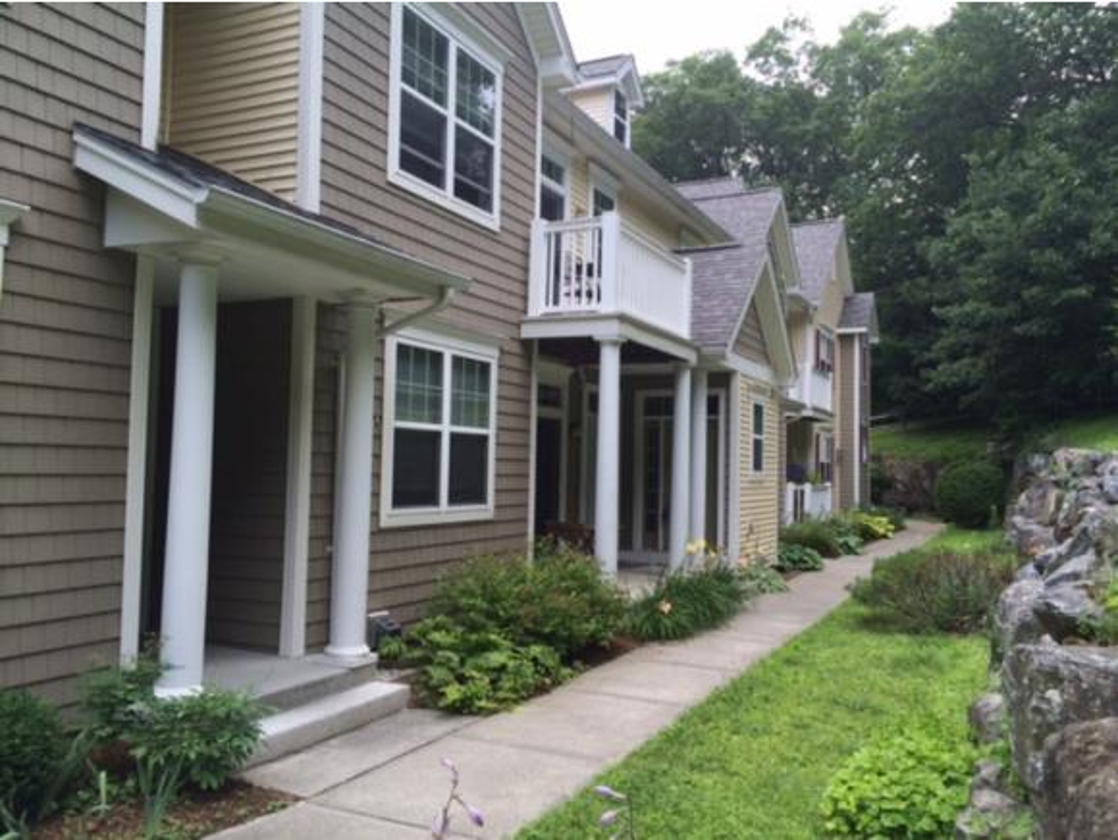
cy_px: 420
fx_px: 937
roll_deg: -1.7
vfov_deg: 48.3
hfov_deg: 61.6
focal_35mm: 29
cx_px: 559
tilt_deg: +2.0
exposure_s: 1/306
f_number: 2.2
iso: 32
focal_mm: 4.15
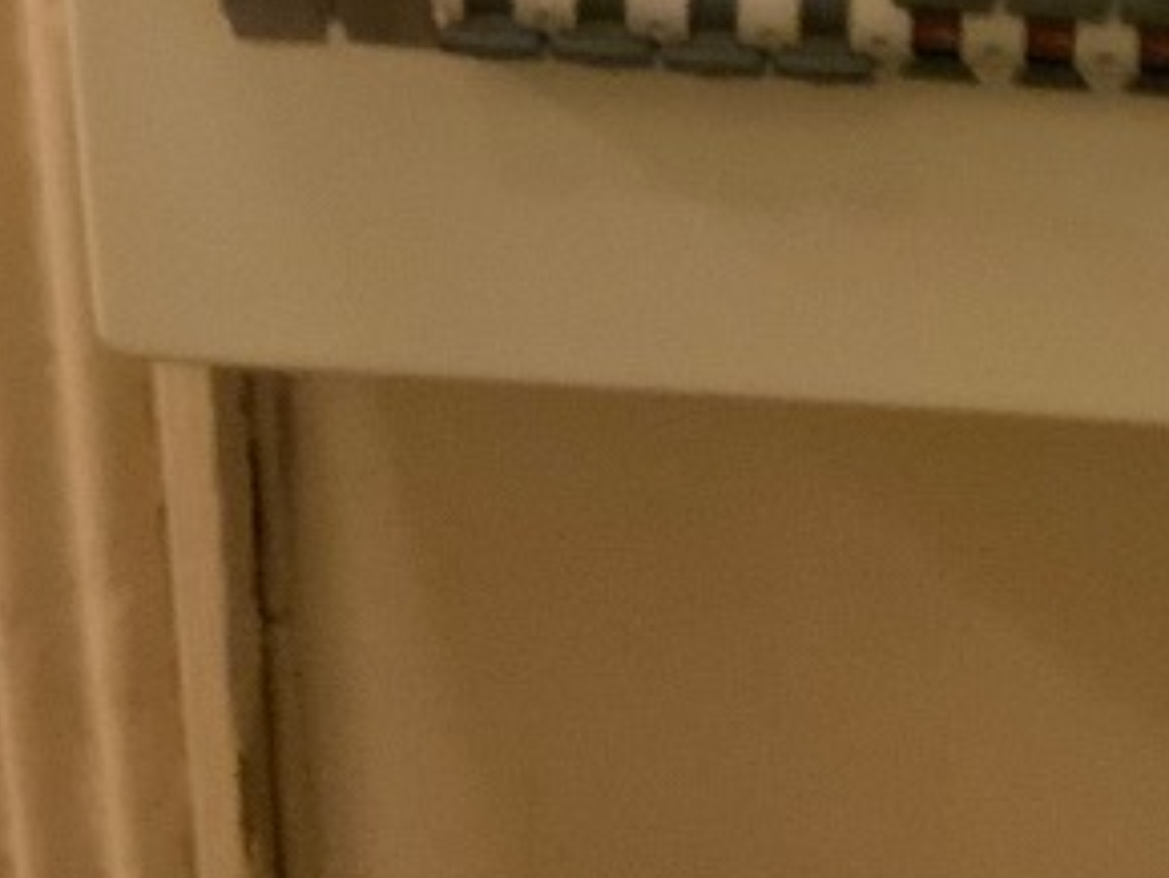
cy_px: -137
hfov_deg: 15.8
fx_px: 4056
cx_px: 1375
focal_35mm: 120
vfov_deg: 12.1
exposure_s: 1/25
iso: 320
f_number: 1.8
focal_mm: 3
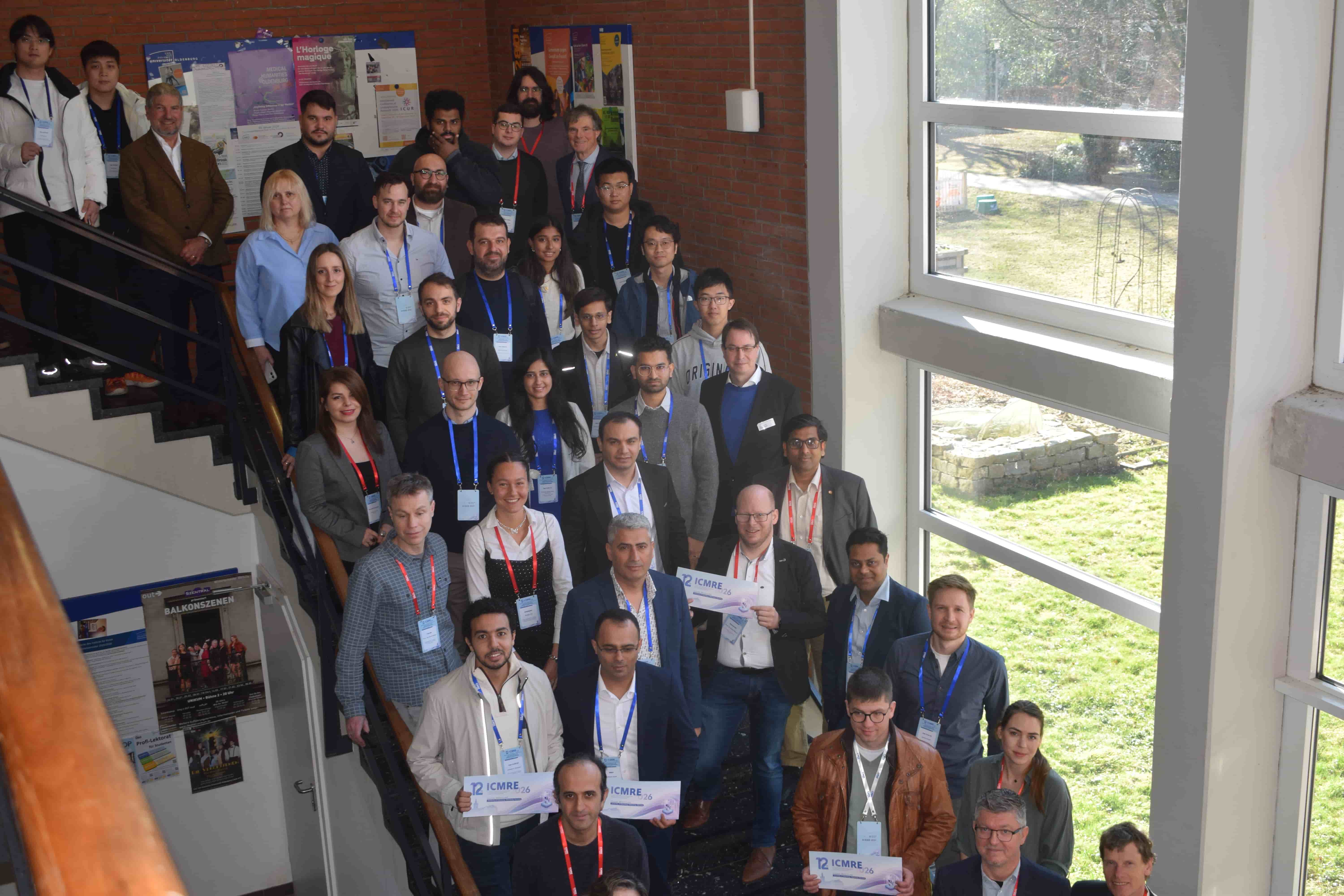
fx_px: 1624
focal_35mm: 44
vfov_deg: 30.8
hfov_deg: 45.0
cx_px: 672
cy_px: 448
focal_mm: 29
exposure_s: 1/125
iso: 250
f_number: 5.6
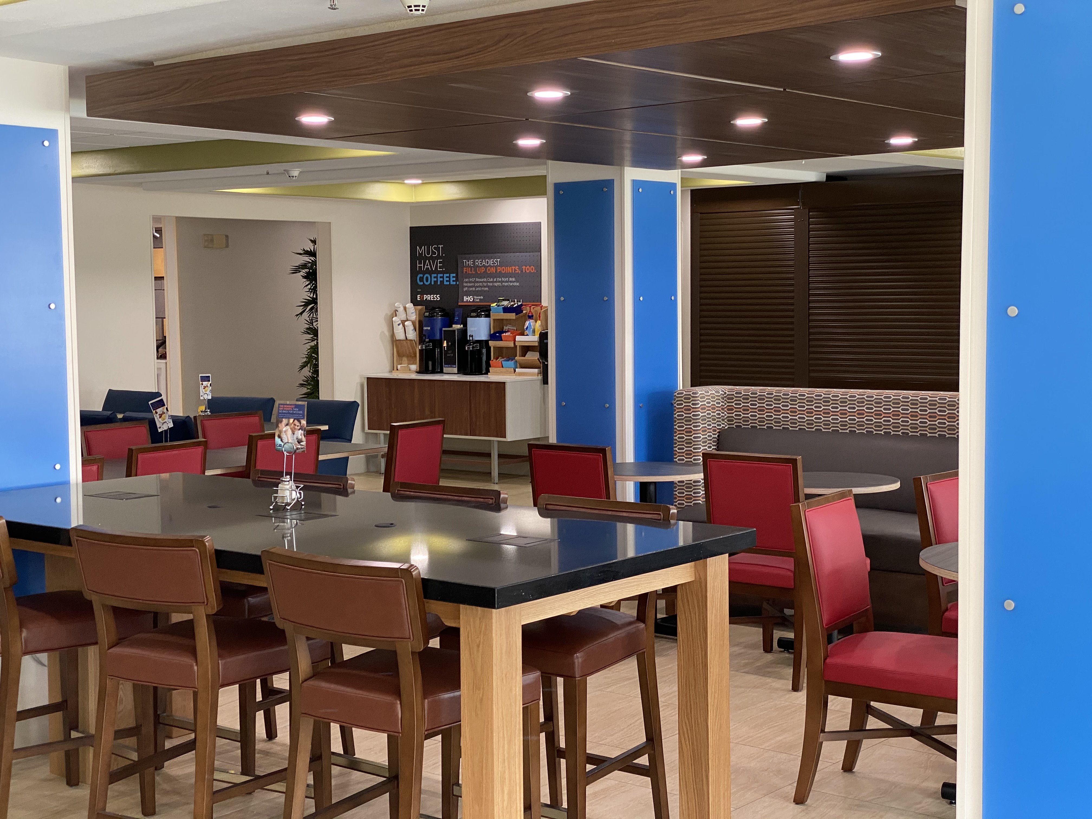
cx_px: 546
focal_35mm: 52
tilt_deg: -4.4
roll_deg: +1.0
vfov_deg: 28.0
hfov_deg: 36.8
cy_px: 410
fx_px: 1640
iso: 50
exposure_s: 1/60
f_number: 2
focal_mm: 6
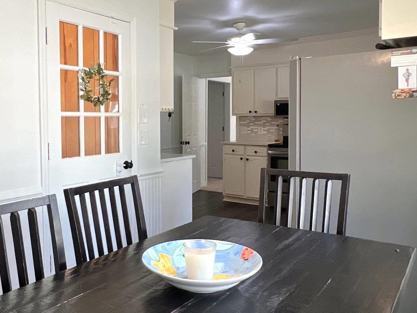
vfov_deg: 44.1
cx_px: 155
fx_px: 385
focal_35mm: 32
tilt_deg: -4.7
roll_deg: +0.3
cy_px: 144
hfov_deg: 56.1
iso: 160
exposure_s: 1/120
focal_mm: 1.57
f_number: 1.8
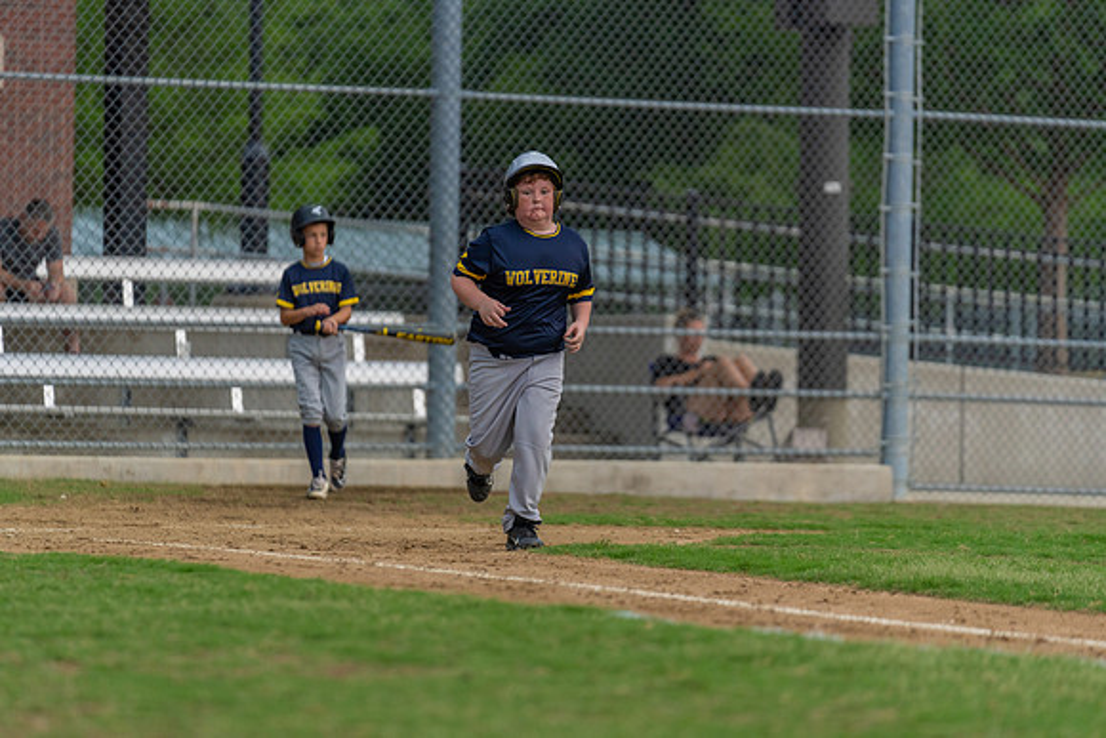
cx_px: 553
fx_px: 6146
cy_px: 369
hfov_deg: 10.3
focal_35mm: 200
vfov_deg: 6.9
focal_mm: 200
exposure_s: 1/1000
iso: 1000
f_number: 2.8
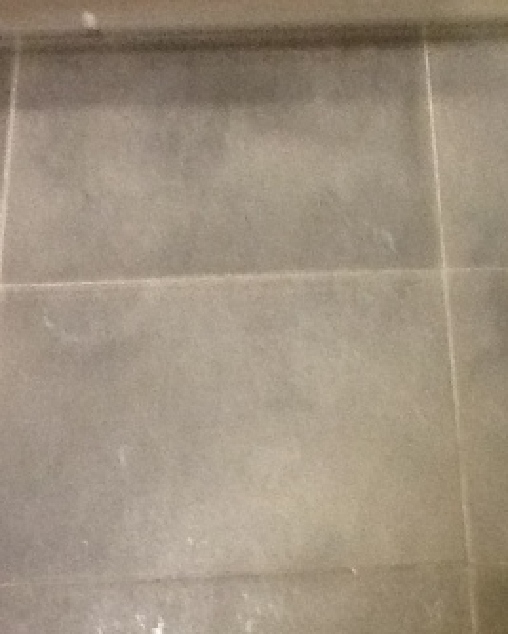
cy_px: 360
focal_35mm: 48
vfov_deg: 38.7
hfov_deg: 31.1
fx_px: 901
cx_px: 365
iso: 500
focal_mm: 2.03
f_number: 2.4
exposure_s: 1/17
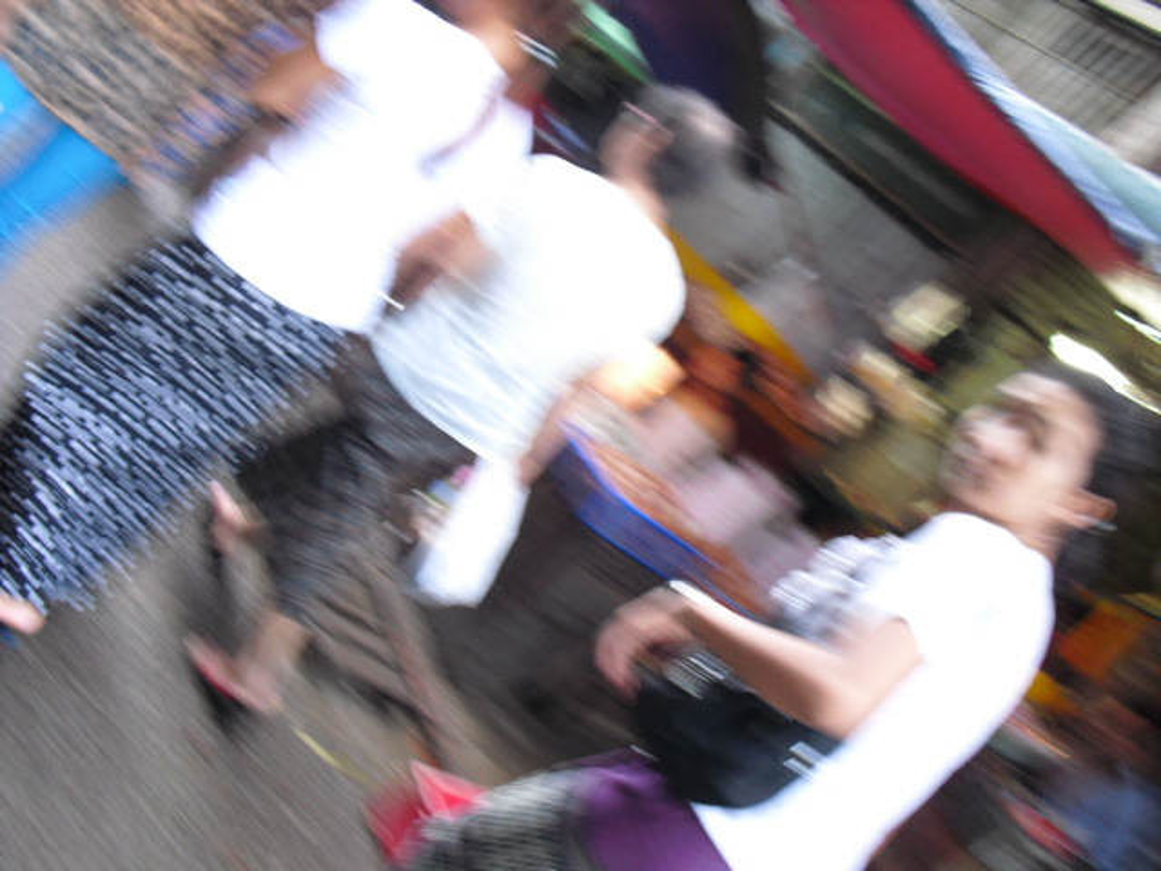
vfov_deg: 39.7
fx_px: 1207
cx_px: 580
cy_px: 436
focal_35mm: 36
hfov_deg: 51.4
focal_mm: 6.3
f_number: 3.1
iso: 200
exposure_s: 1/20
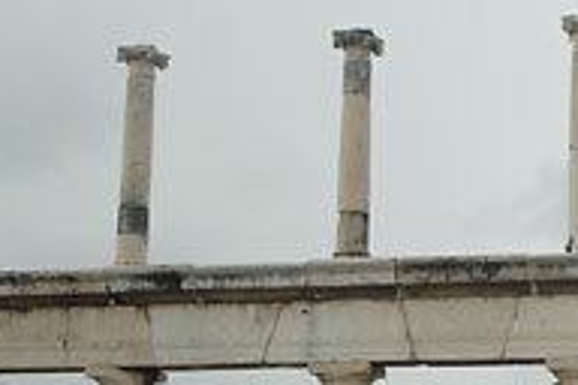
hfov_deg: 20.4
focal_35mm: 97
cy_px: 311
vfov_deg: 14.0
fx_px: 1557
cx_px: 578
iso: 100
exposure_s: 1/125
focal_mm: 20
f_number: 5
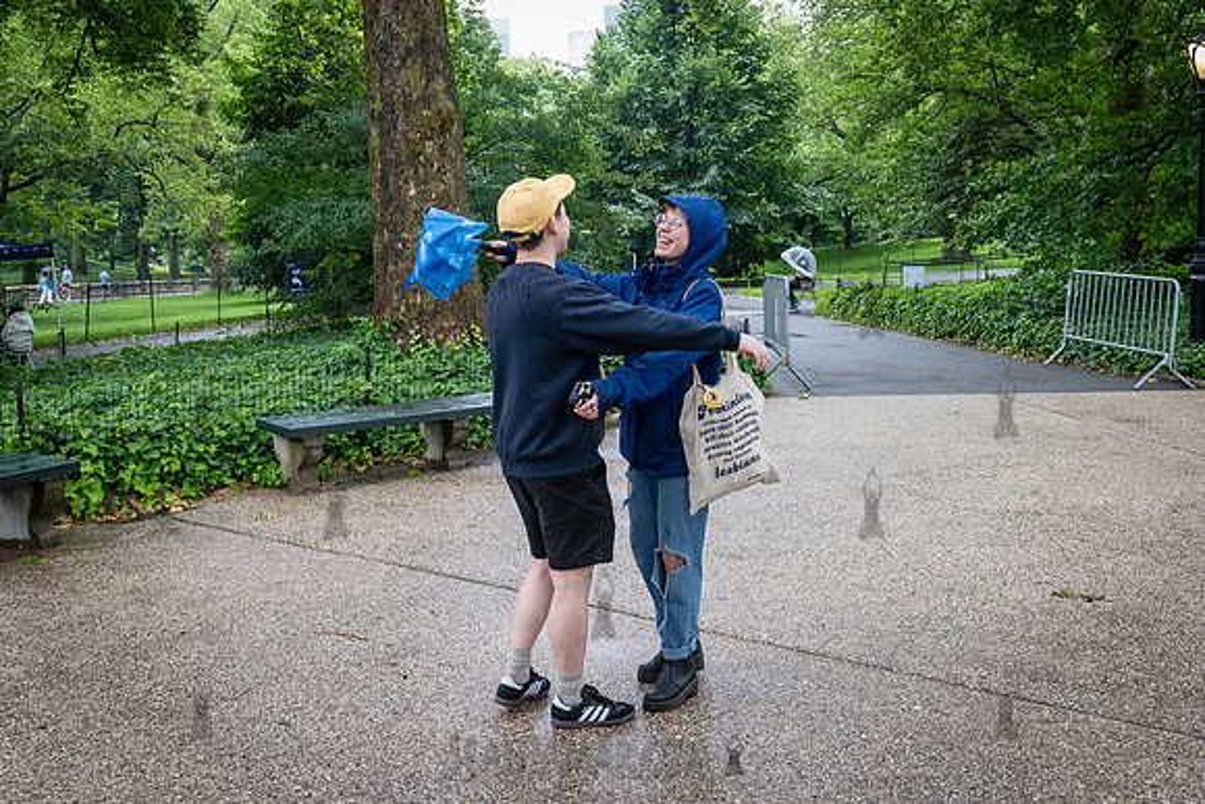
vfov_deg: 35.7
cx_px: 591
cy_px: 333
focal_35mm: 37
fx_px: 1244
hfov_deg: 51.7
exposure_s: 1/400
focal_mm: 29
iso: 2000
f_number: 4.5
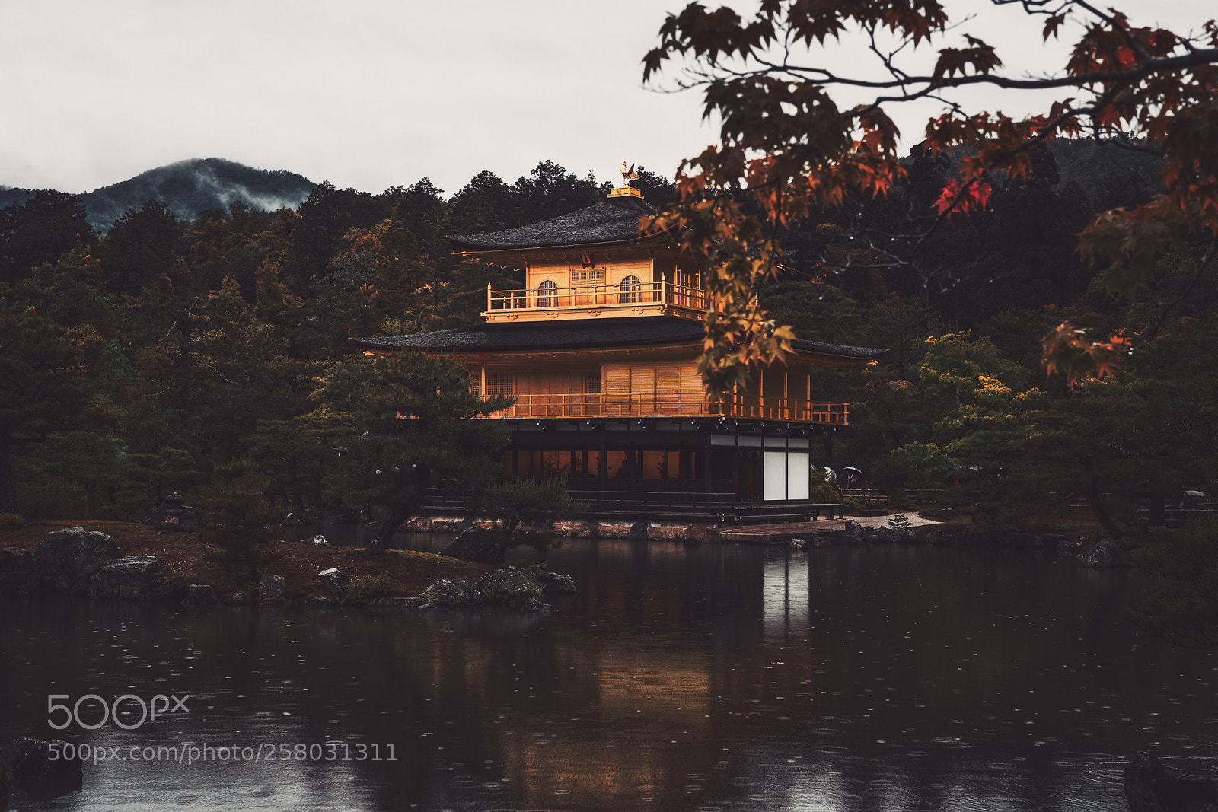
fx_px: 1624
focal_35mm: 48
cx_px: 609
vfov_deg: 28.1
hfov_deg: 41.1
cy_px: 406
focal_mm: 48
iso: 100
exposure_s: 1/250
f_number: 6.3
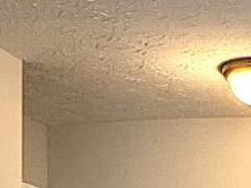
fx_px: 797
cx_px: 334
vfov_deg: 12.4
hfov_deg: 16.8
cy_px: 329
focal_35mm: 110
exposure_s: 1/120
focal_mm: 2.22
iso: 200
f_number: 2.2
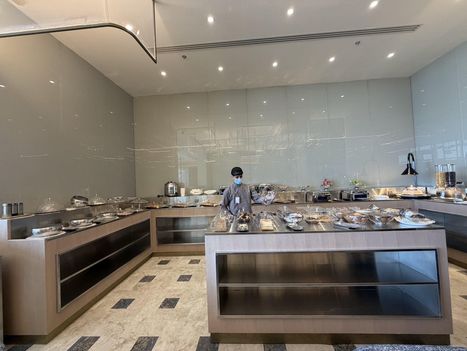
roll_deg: +2.6
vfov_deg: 85.7
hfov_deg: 102.1
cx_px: 234
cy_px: 176
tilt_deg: +2.0
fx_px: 189
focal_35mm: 14
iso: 320
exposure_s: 1/120
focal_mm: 2.22
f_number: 2.2
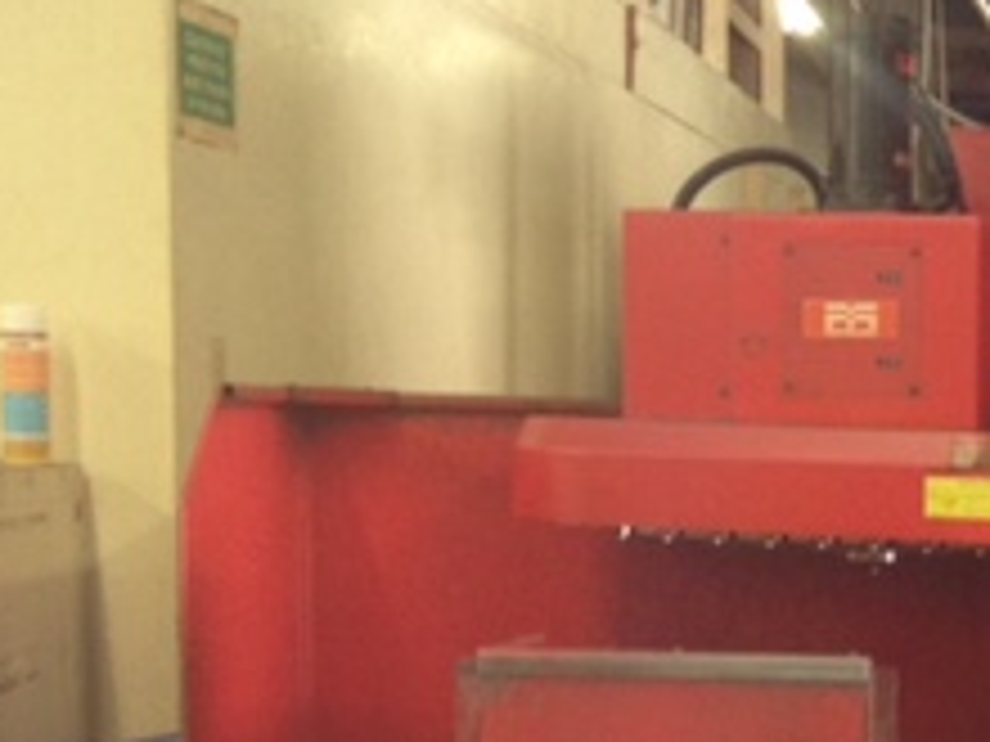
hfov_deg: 17.6
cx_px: 1408
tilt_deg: -8.1
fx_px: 2917
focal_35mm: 102
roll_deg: -1.5
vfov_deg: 14.4
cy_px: 661
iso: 125
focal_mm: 4.28
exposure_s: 1/20
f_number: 2.4
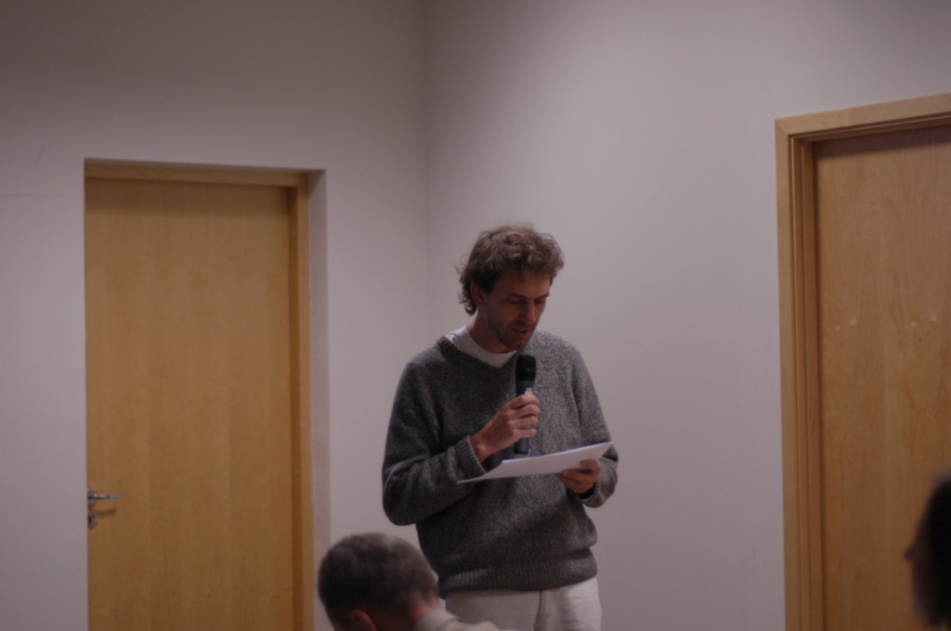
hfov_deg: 27.0
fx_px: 1979
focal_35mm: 75
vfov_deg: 18.1
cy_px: 316
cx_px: 476
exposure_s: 1/200
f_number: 1.8
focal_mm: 50
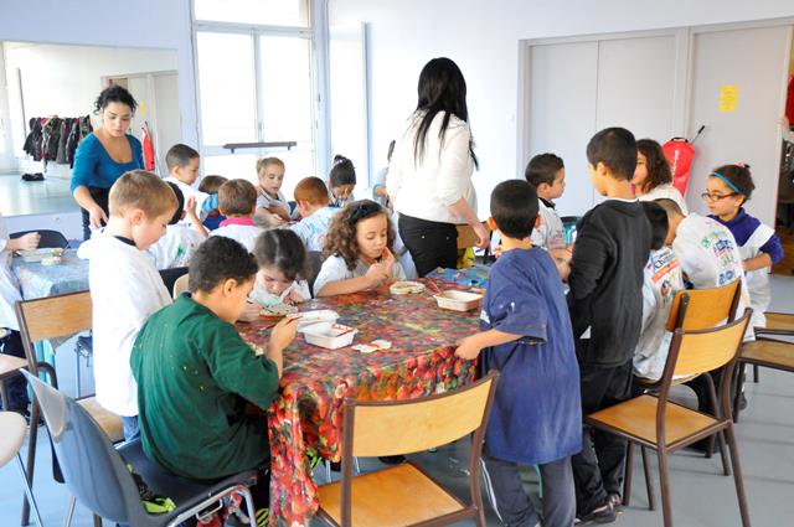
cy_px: 264
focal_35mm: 38
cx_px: 397
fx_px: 826
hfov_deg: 51.3
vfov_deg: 35.4
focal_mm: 25
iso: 2500
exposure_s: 1/60
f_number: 4.5
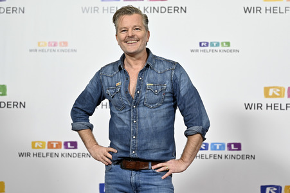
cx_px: 145
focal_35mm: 74
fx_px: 596
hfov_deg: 27.4
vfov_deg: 18.4
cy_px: 96
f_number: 2.8
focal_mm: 74
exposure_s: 1/640
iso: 800
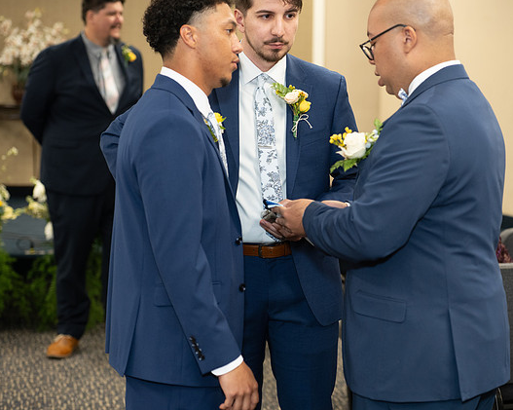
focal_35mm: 91
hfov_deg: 21.0
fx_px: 1381
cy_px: 205
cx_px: 299
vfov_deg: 16.9
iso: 2000
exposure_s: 1/160
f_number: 4
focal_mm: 80
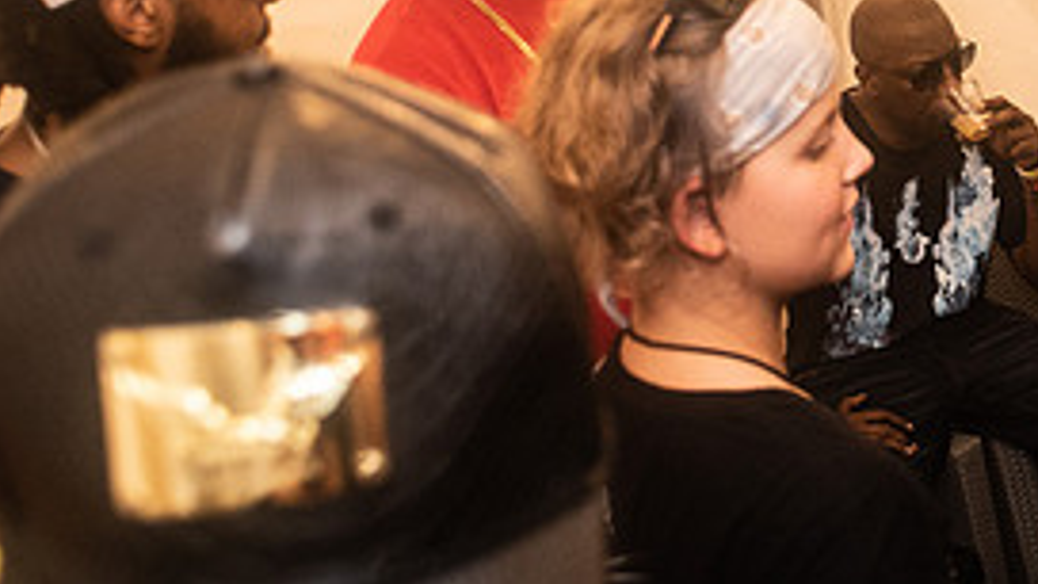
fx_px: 1514
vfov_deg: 21.3
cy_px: 43
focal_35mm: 55
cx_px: 991
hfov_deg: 35.0
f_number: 3.5
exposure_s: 1/160
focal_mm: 20
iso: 2000
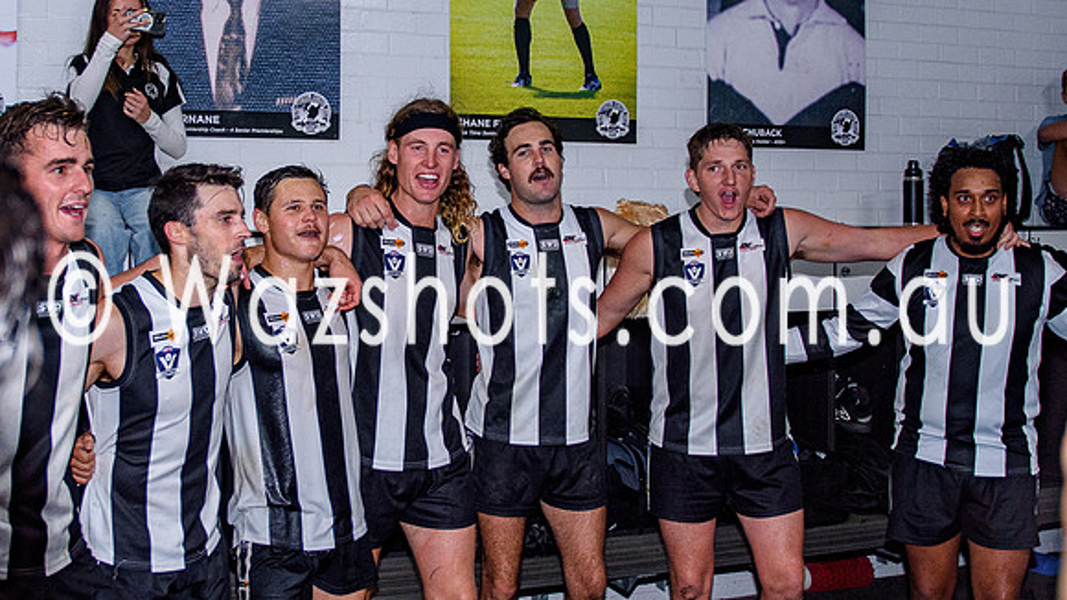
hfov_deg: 45.1
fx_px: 1276
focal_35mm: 45
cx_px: 426
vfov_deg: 26.4
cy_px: 237
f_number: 2.8
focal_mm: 16
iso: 400
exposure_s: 1/160
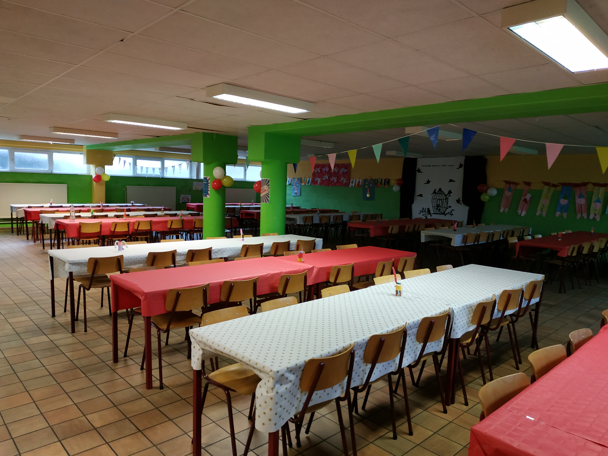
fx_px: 422
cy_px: 228
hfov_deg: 71.6
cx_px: 304
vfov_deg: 56.8
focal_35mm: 24
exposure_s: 1/25
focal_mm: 3.94
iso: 250
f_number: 1.9
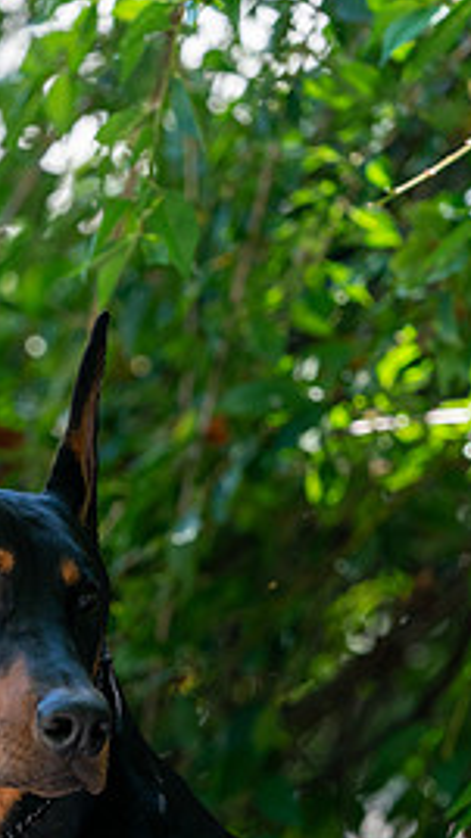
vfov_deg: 8.2
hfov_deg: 4.6
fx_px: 5849
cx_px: 62
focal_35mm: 263
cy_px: 654
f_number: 3.5
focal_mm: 150
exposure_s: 1/1250
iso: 800
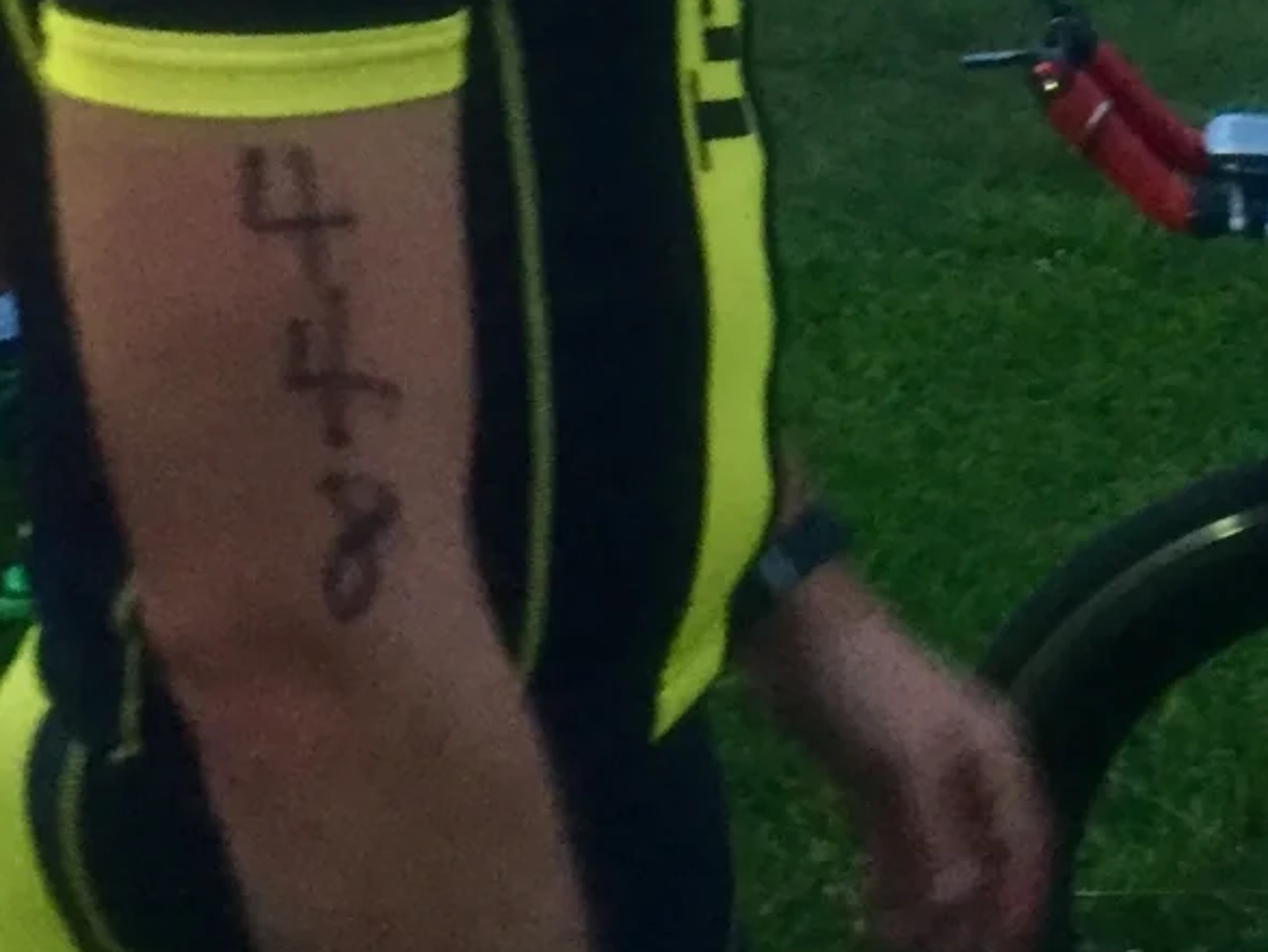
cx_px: 872
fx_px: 3481
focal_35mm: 95
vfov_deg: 14.5
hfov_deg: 20.6
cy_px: -463
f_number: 2.2
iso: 160
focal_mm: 4.15
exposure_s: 1/30
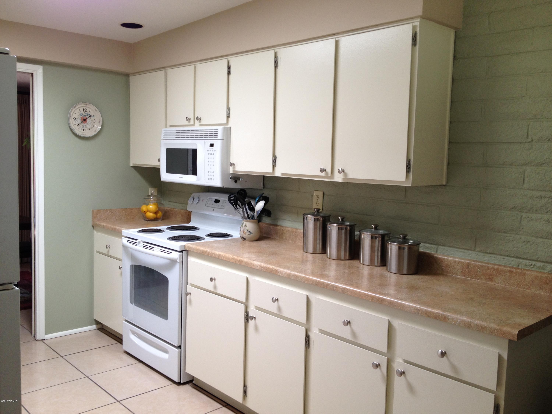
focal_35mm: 35
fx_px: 558
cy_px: 207
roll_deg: -1.9
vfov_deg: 40.7
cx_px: 276
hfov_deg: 52.6
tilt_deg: -4.8
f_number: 2.4
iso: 50
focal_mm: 4.28
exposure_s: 1/40
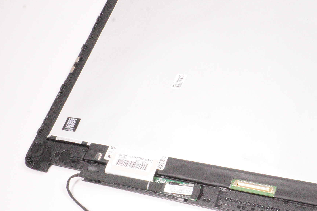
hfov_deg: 37.0
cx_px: 249
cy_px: 107
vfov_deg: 26.0
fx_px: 458
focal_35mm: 52
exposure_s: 1/200
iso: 12800
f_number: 22
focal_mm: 20
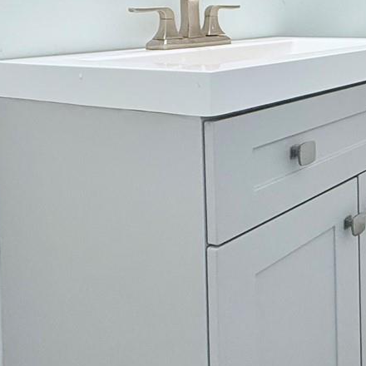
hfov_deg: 29.6
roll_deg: +0.0
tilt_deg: -1.9
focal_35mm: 45
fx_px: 538
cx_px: 485
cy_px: 17
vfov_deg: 34.8
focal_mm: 2.22
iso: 250
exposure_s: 1/120
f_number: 2.2
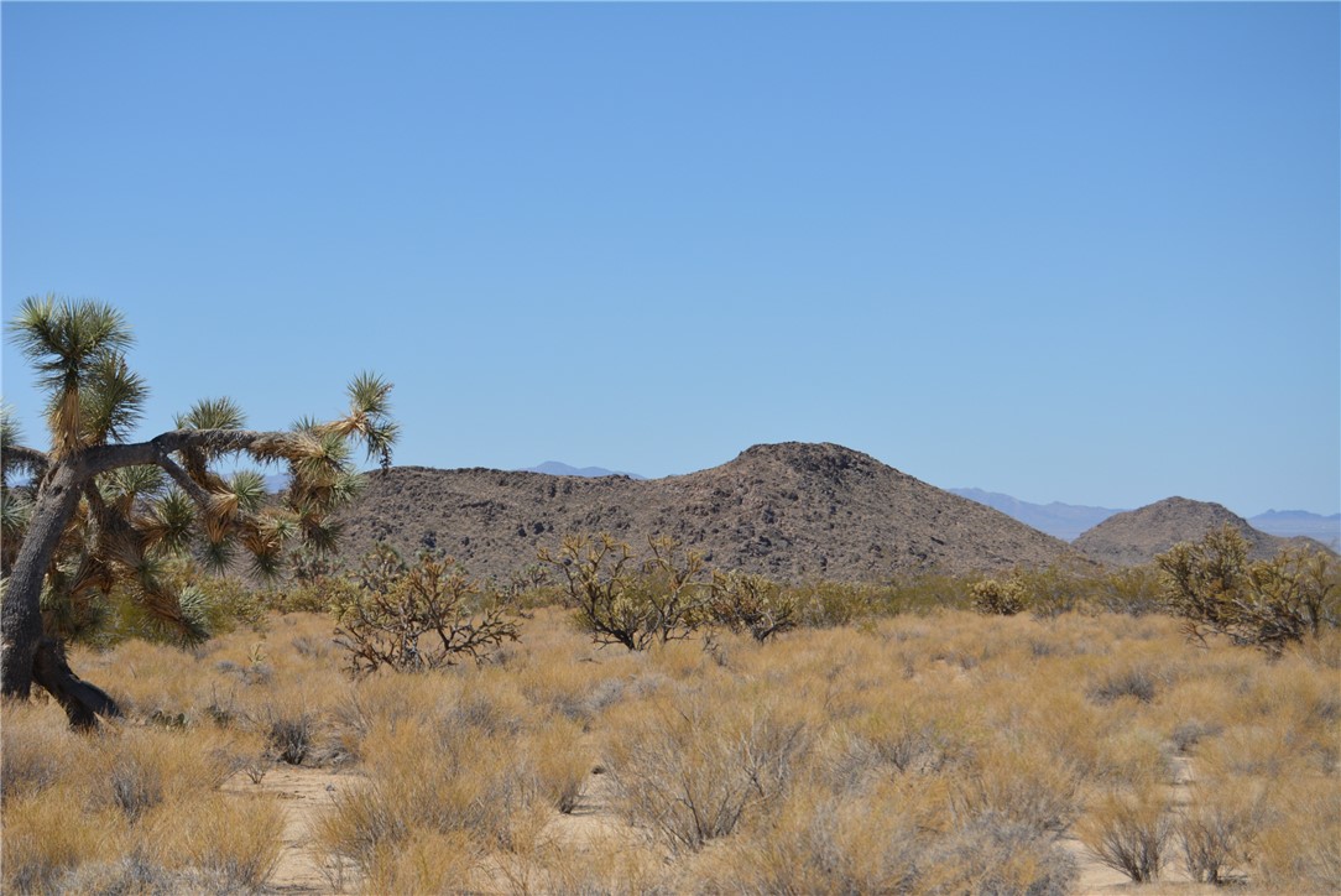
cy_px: 448
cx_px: 670
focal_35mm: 82
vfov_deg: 16.6
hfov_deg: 24.6
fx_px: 3075
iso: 400
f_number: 7.1
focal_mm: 55
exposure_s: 1/2000
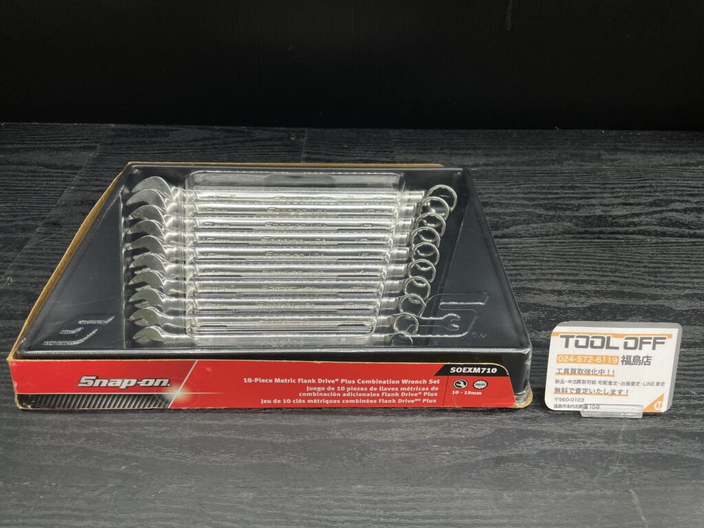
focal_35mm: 26
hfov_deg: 67.3
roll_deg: -2.1
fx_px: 529
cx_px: 352
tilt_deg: -41.2
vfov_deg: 53.1
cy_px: 264
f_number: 1.6
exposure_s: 1/100
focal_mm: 4.2
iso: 50
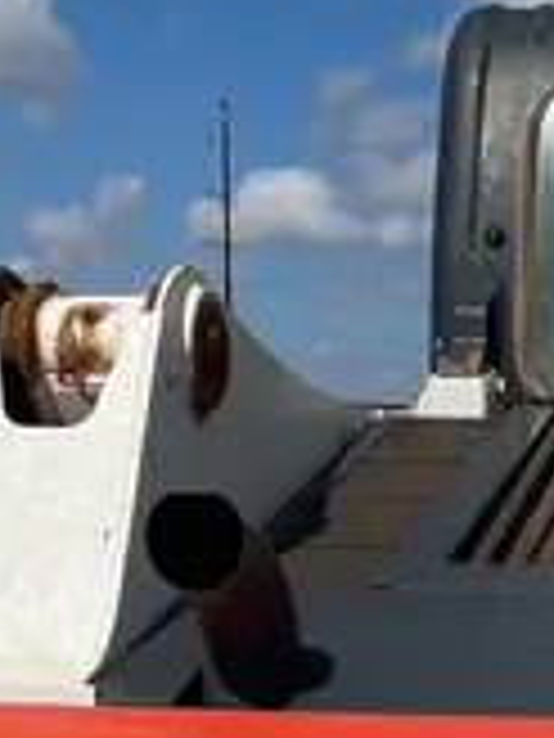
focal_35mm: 116
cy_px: 799
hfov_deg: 12.4
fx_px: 2475
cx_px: 721
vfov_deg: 16.5
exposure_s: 1/10753
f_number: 1.6
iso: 50
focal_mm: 4.2
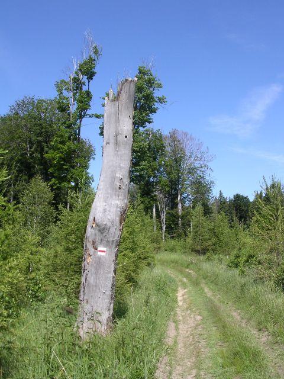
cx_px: 142
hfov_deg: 37.7
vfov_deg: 49.0
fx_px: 416
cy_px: 190
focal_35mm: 38
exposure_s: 1/200
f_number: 5.6
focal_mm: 5.8
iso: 100
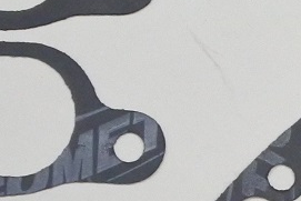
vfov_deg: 4.4
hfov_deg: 6.3
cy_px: 66
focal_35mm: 313
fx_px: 2618
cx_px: 699
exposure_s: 1/125
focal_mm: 18
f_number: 4.5
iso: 800
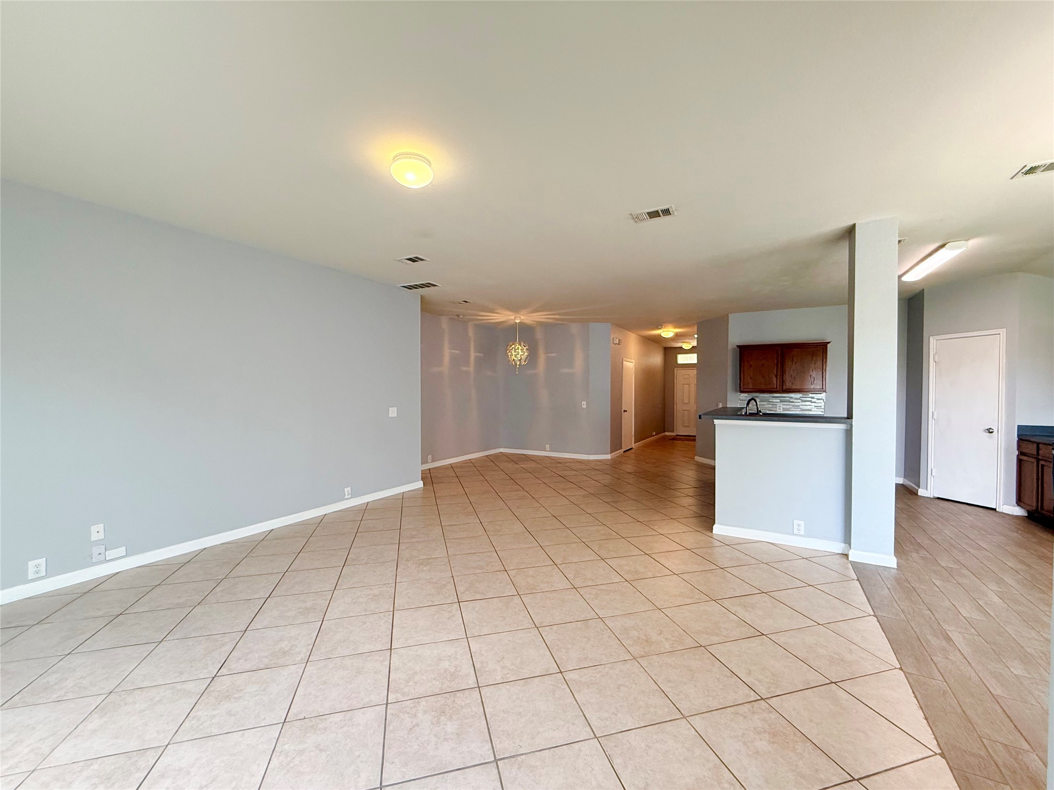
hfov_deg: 102.1
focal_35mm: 14
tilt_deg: -0.3
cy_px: 395
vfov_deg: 85.7
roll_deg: -0.3
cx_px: 527
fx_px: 426
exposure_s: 1/120
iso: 250
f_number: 2.2
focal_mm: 2.22
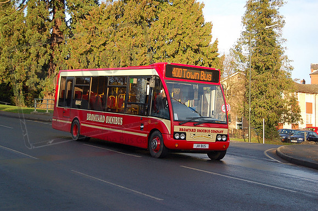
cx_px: 159
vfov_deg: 21.5
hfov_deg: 31.9
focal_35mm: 63
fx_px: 556
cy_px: 106
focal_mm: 42
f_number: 5.3
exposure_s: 1/640
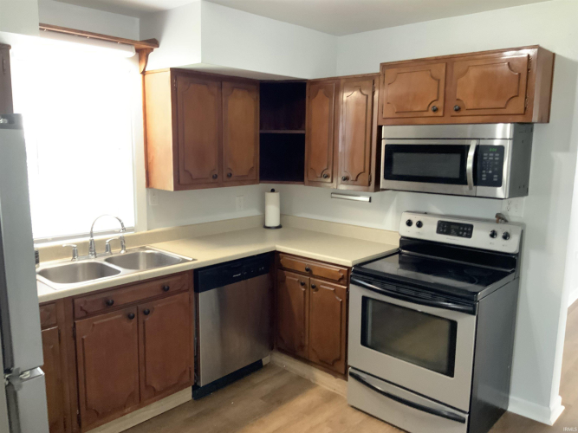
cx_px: 289
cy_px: 216
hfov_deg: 61.7
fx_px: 484
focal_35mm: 29
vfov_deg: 48.2
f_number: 1.8
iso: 250
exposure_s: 1/30
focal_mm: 3
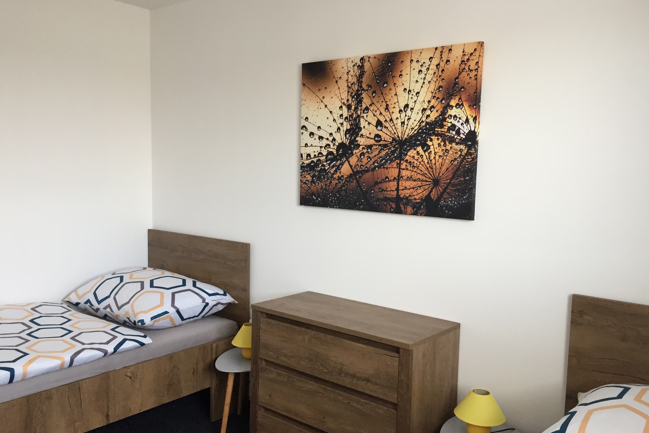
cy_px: 224
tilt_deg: -5.8
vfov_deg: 42.3
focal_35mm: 31
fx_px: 559
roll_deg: -0.8
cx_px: 328
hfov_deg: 60.3
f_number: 2.2
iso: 50
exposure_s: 1/33
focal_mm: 4.15
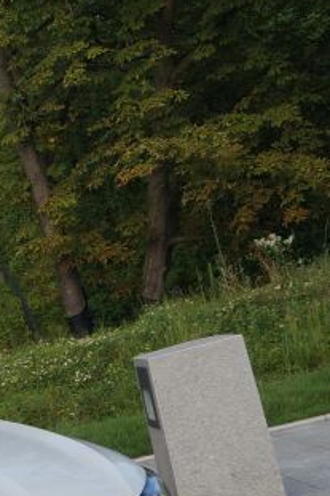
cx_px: -279
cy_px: 473
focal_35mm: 138
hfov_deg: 9.4
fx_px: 1899
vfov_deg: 14.7
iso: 100
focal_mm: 28
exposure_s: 1/200
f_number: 8
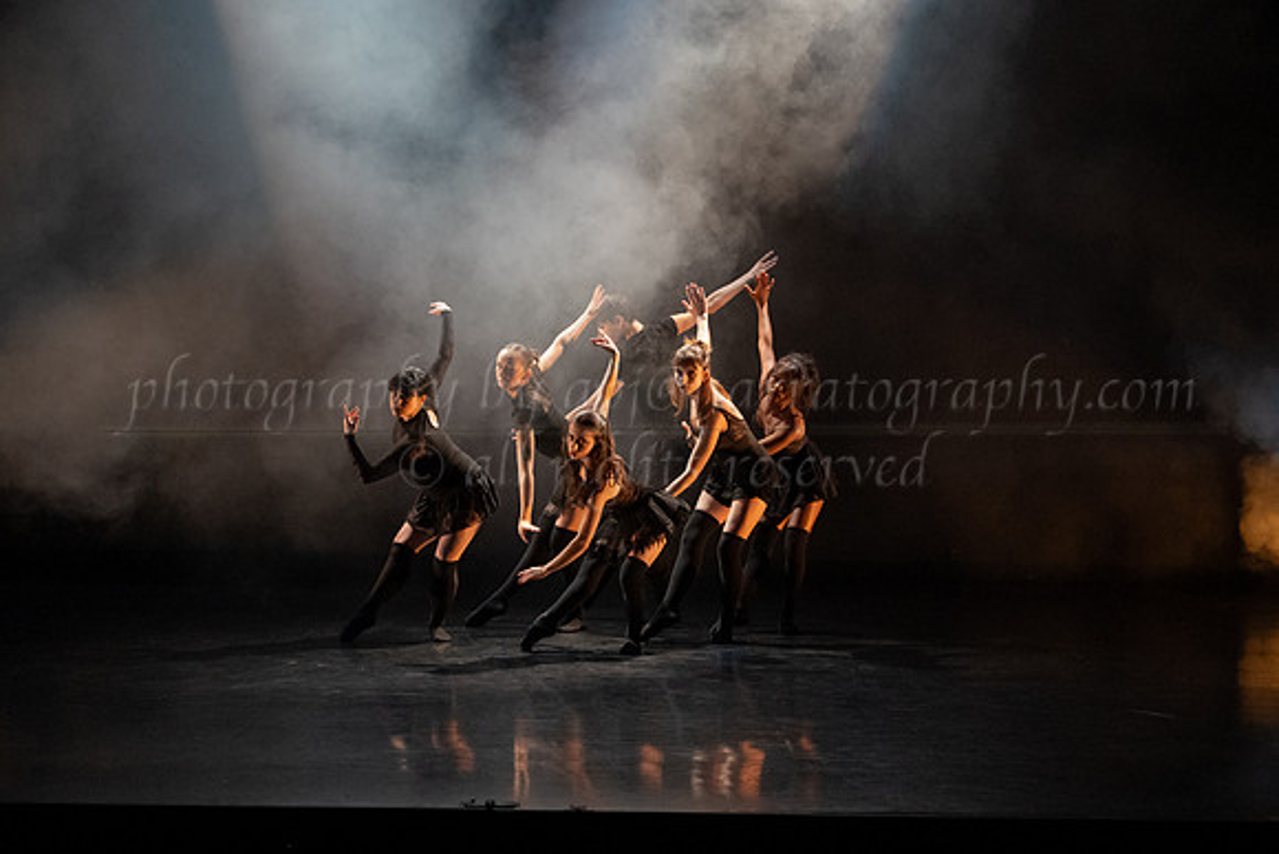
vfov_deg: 14.7
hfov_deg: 21.9
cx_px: 685
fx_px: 3307
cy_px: 375
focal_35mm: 93
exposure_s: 1/250
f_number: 3.2
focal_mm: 75
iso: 4000
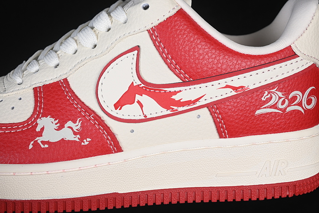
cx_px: 160
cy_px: 106
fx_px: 665
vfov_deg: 18.2
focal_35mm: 75
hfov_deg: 27.0
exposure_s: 1/80
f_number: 7.1
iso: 160
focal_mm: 50
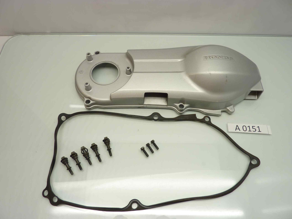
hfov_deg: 69.4
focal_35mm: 25
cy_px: 110
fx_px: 211
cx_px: 146
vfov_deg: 54.9
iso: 80
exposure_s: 1/25
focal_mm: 4.1
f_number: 3.3
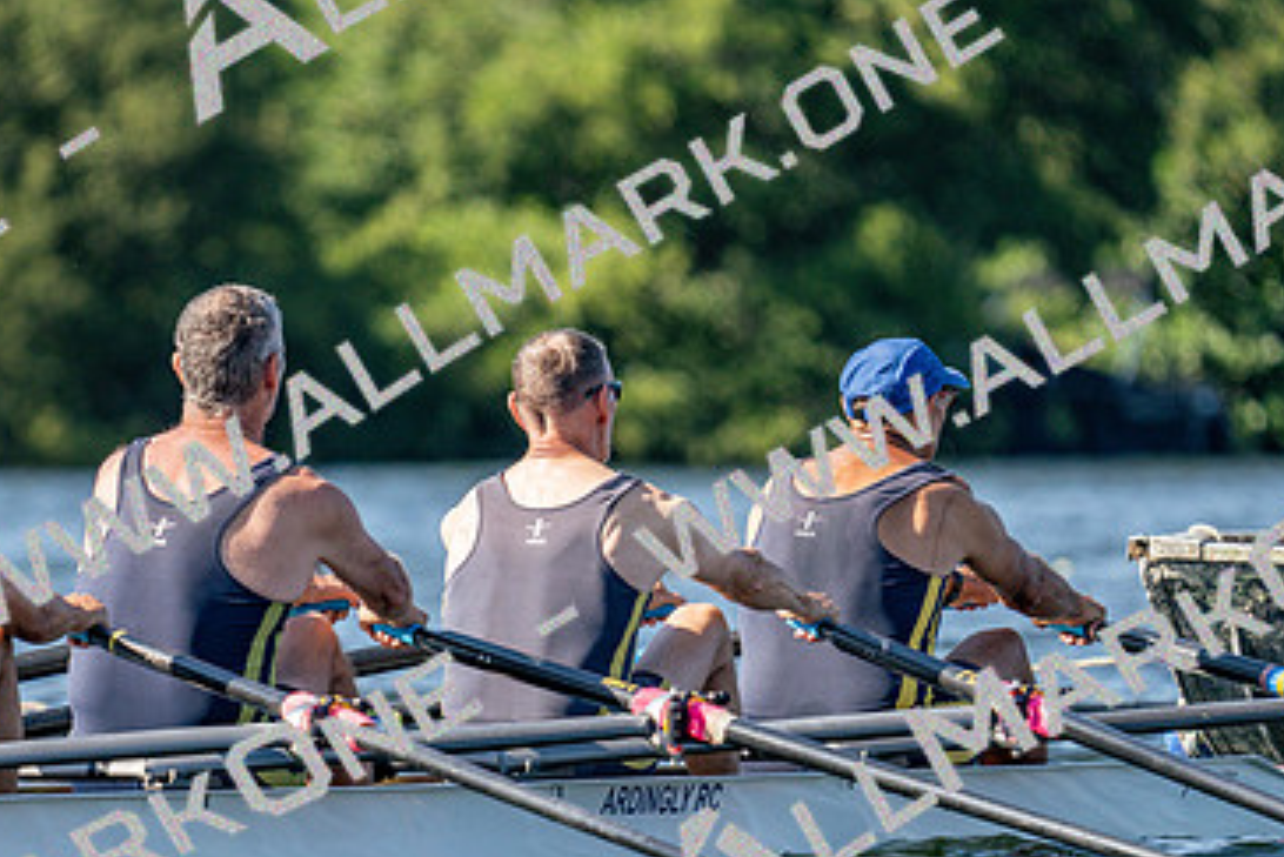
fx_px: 25082
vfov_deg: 2.0
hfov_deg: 2.9
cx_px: 377
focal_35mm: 703
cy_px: 640
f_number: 6.3
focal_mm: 441
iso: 500
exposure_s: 1/1600
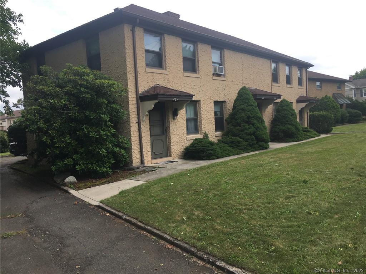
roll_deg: +2.5
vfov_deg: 48.2
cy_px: 137
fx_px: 307
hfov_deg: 61.7
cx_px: 183
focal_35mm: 29
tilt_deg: -1.3
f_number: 2.2
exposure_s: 1/1115
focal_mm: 4.15
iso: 25
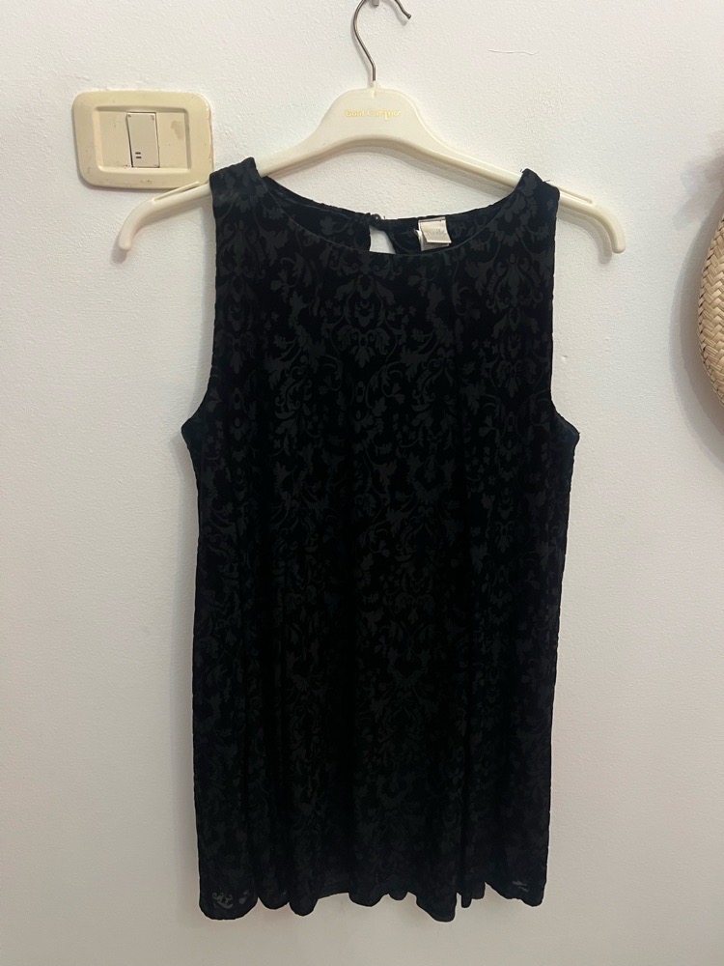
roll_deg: -1.4
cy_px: 483
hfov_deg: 53.1
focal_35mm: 26
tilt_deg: -18.9
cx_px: 362
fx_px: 725
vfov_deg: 67.3
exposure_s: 1/50
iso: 400
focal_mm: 5.7
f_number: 1.5
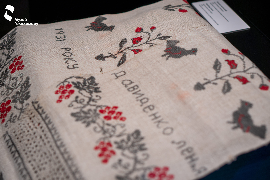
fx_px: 562
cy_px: 90
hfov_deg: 27.0
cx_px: 135
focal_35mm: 75
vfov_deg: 18.2
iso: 125
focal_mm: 50
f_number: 2.2
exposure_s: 1/100
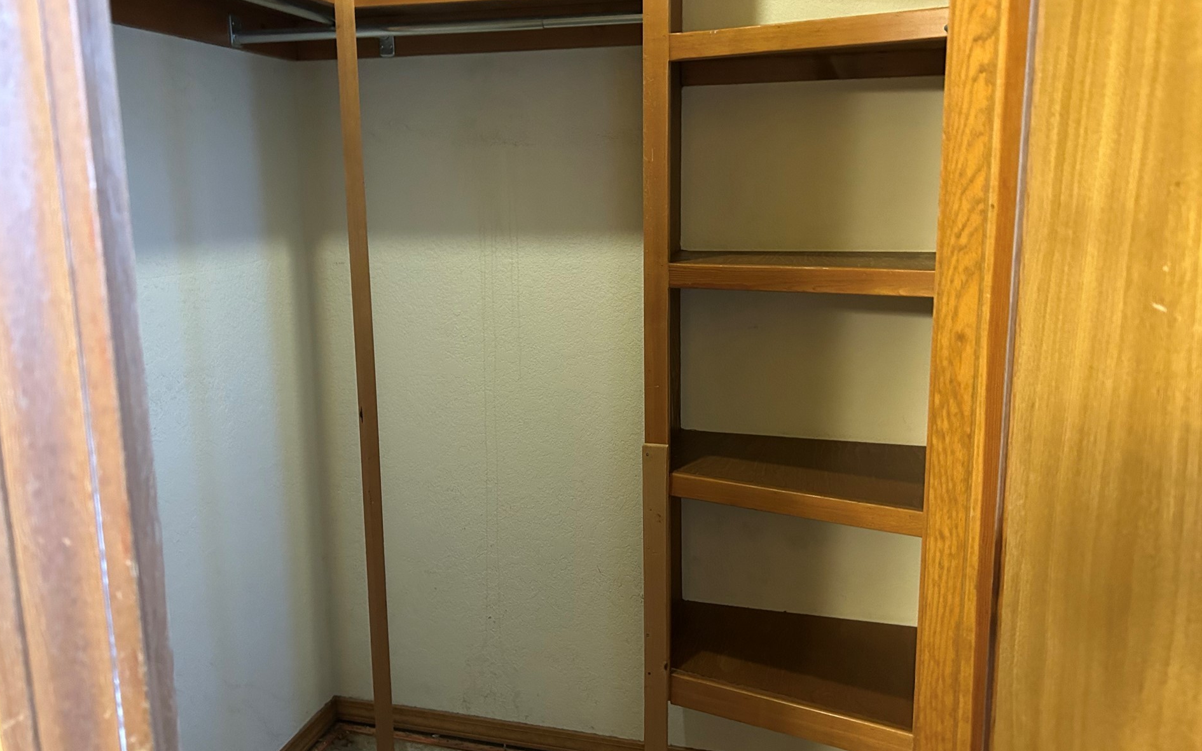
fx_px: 917
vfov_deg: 44.5
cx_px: 603
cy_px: 354
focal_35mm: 28
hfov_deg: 66.5
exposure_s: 1/40
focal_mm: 5.7
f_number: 1.5
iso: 500
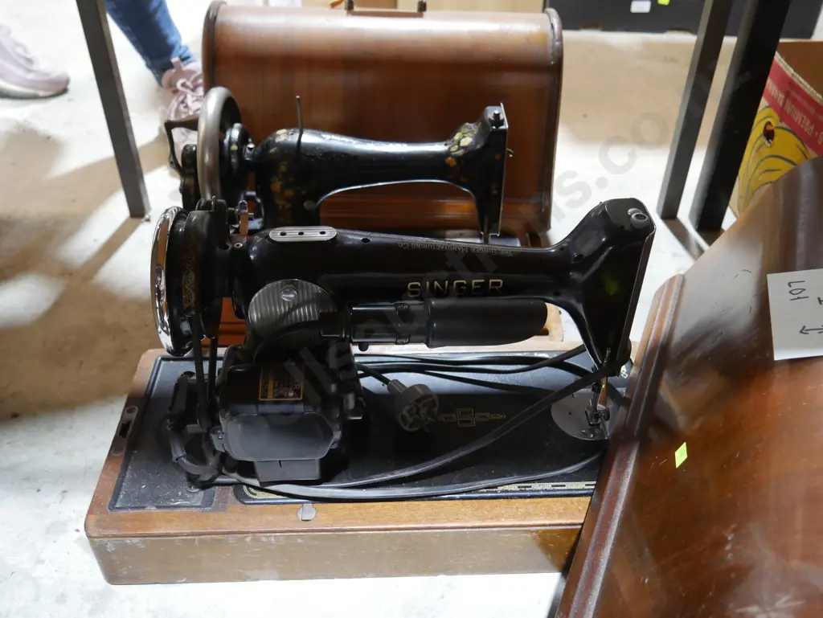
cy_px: 309
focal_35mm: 32
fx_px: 761
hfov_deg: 56.8
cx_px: 412
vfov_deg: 44.2
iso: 1250
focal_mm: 16
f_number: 3.6
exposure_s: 1/60
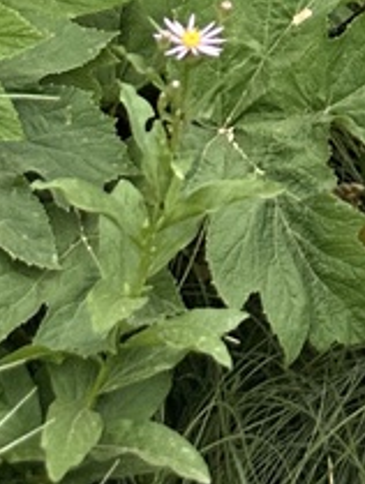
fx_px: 2133
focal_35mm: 152
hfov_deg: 8.9
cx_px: 841
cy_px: -727
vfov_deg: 10.8
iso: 80
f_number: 1.78
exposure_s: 1/1083
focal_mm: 6.86
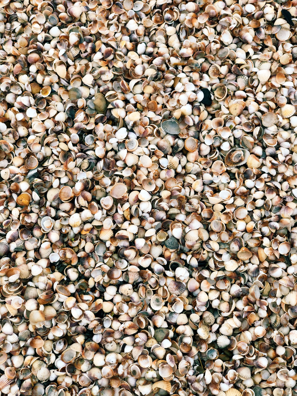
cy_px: 198
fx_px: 595
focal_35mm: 52
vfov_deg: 36.8
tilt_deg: -79.6
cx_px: 148
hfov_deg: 28.0
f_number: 2.4
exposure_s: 1/906
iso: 32
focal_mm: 6
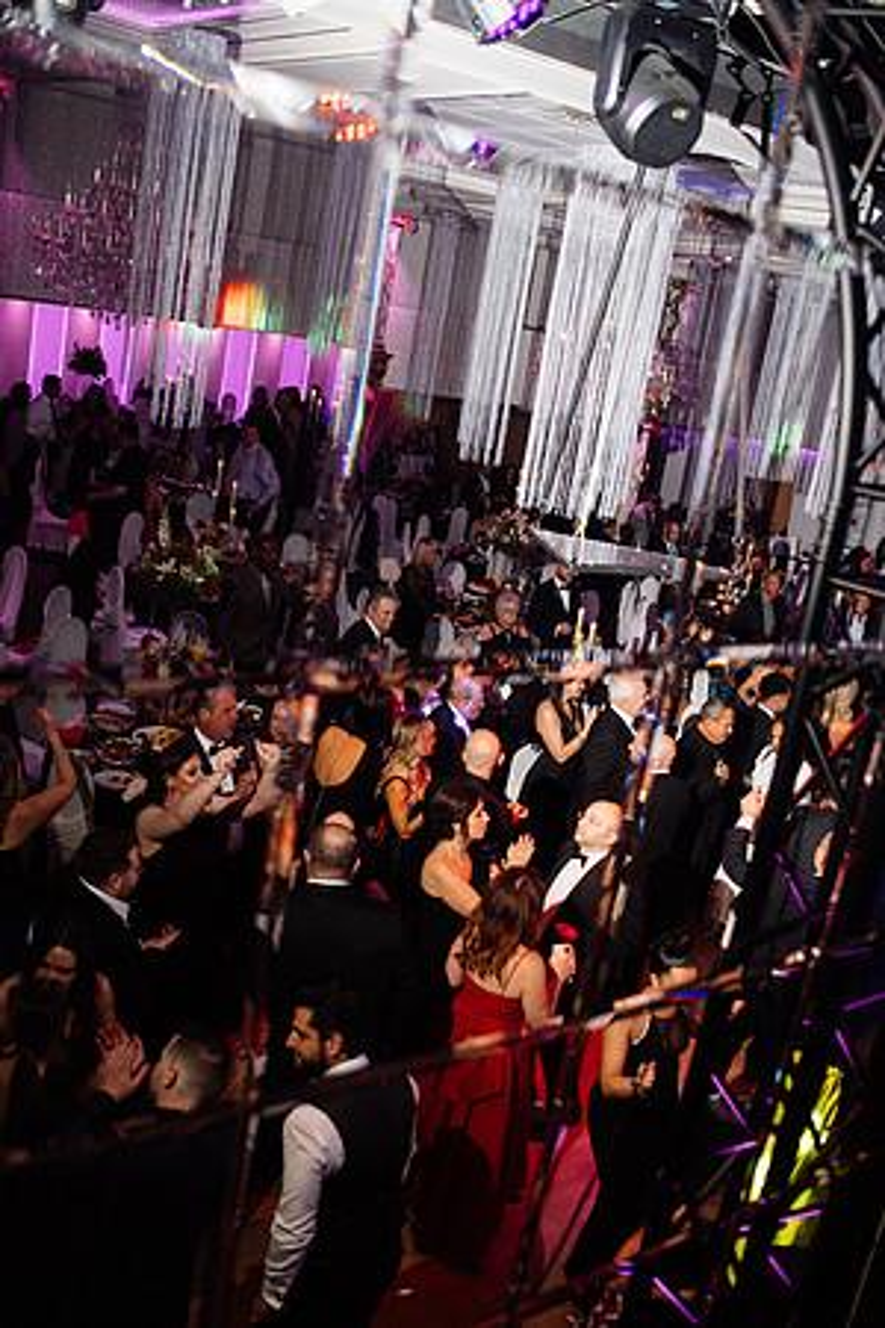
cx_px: 442
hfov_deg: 37.9
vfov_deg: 54.4
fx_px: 1291
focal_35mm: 35
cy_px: 664
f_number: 2.8
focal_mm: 35
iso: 2500
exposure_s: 1/200
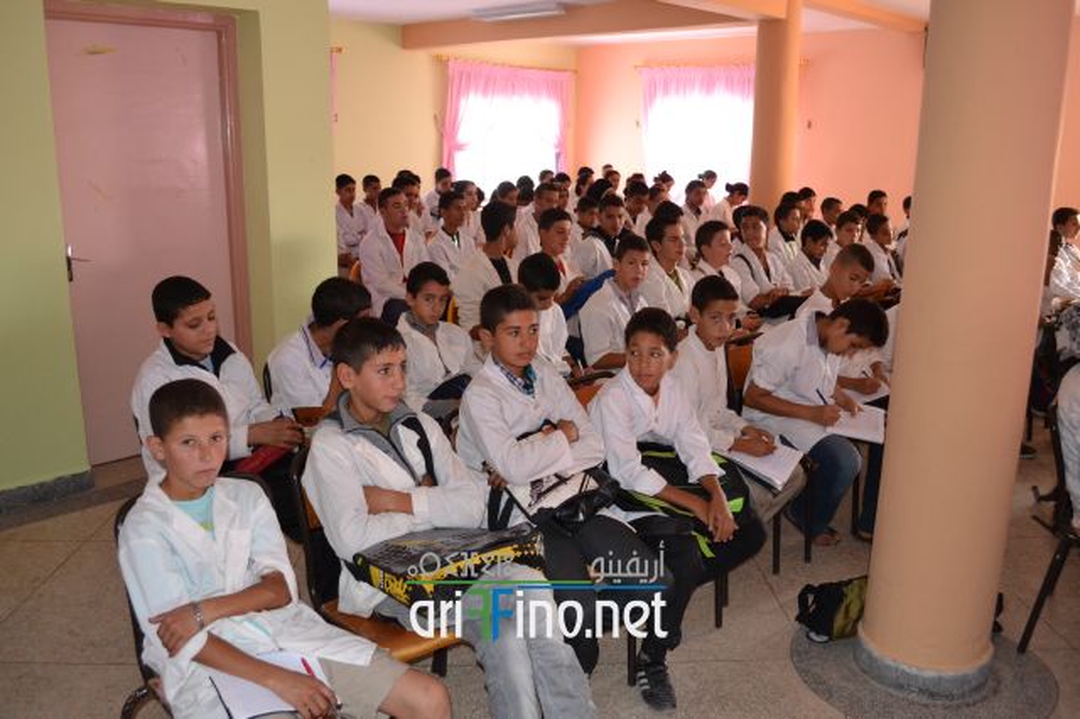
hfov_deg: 62.0
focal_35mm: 30
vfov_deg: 43.6
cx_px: 540
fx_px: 899
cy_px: 360
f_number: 3.8
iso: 2200
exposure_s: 1/60
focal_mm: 20
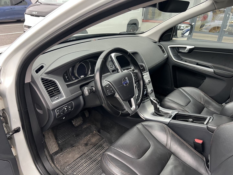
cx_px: 116
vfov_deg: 53.1
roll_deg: -3.0
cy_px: 88
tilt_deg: -22.8
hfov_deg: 67.3
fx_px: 175
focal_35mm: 26
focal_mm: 5.7
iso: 125
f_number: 1.5
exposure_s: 1/76
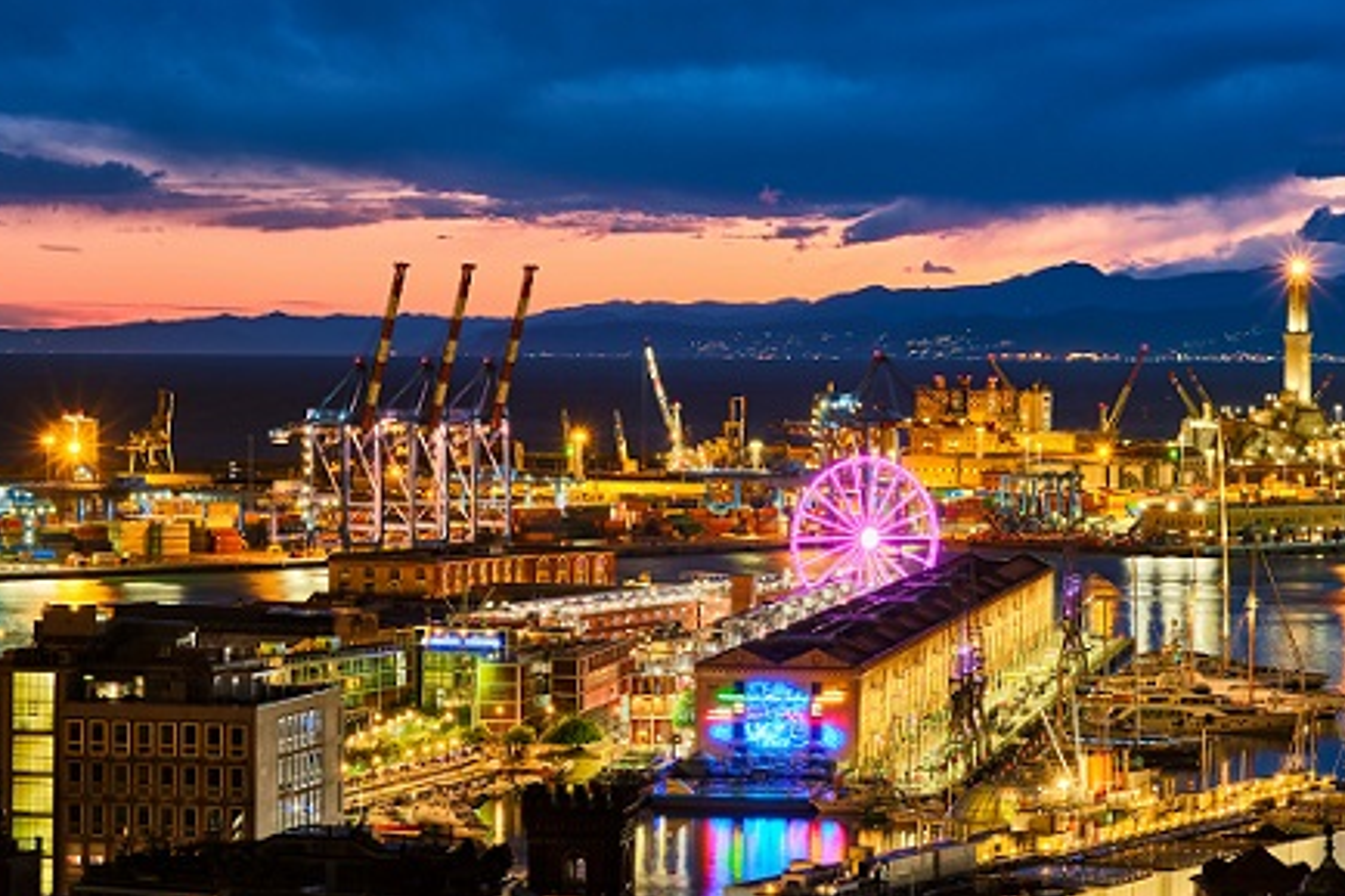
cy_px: 411
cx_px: 606
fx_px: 4407
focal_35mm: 118
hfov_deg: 17.3
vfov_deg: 11.6
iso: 160
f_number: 5.6
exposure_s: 4
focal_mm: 66
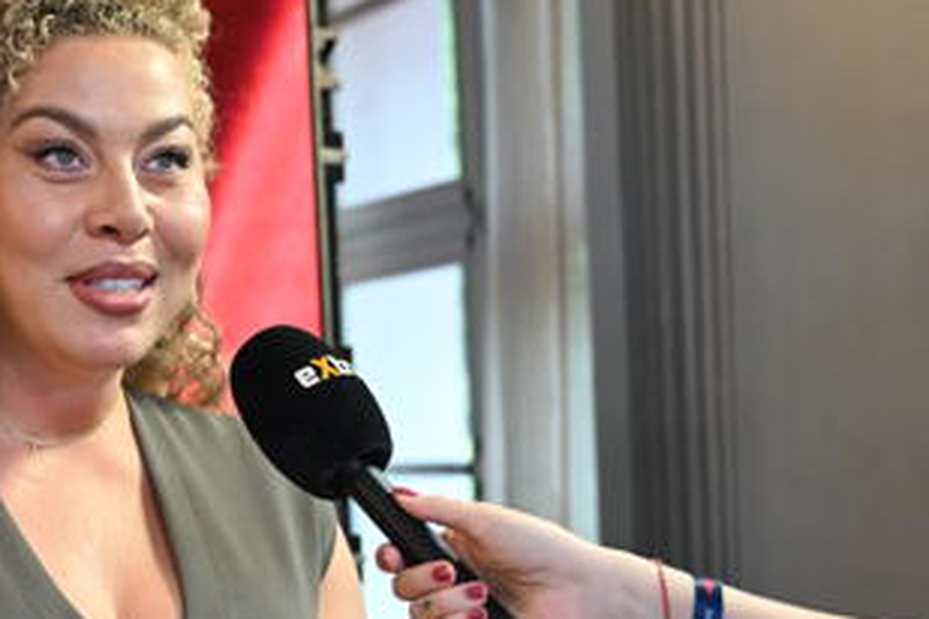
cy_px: 559
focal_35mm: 76
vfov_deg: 17.7
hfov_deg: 25.6
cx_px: 48
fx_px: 1961
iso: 1250
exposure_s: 1/500
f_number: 2.8
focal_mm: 34
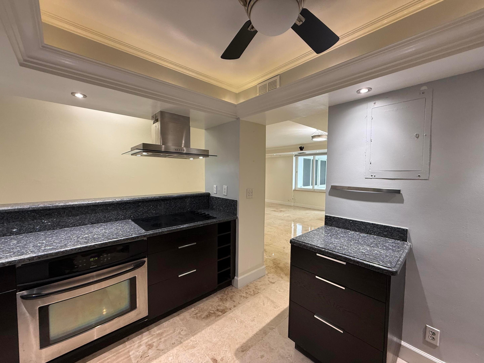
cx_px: 242
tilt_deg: -2.1
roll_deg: -0.5
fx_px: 196
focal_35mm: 14
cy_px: 182
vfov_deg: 85.7
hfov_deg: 102.1
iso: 200
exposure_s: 1/60
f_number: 2.2
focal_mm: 2.22
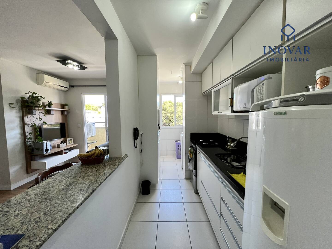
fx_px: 125
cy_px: 124
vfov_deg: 89.9
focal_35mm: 13
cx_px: 166
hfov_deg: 106.2
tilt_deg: -3.4
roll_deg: +0.9
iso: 100
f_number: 1.8
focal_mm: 1.57
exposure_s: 1/120
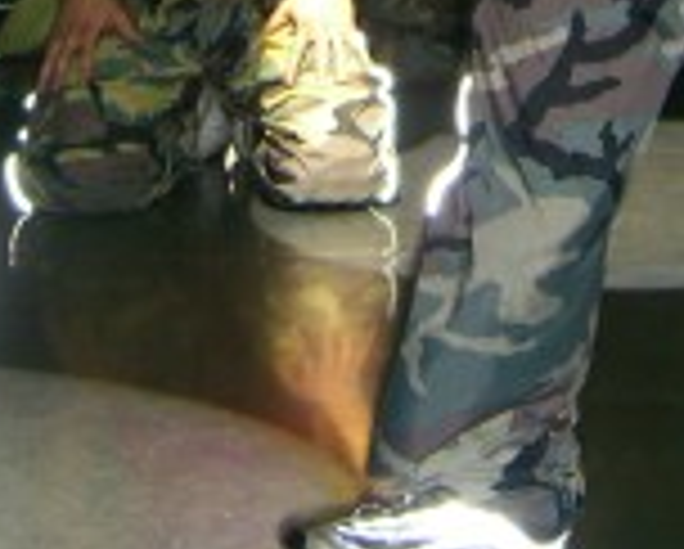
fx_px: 2959
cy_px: -450
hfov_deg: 13.2
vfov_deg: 10.0
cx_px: 423
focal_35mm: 146
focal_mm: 7.9
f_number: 2.8
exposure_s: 1/60
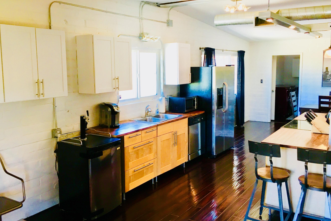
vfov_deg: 38.8
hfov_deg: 55.8
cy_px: 96
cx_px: 161
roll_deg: -0.9
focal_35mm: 34
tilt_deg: -5.1
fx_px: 313
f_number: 2.2
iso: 64
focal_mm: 4.15
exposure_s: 1/30
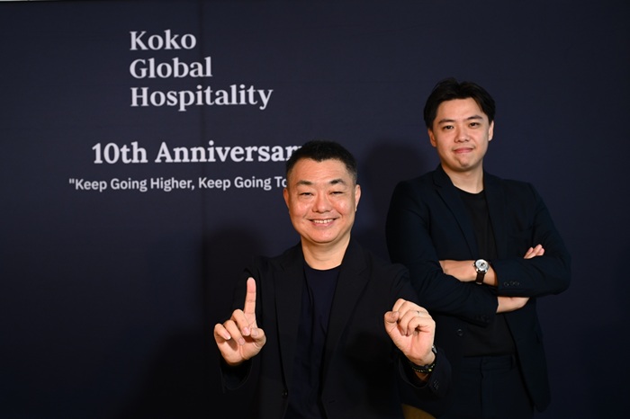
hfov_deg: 44.5
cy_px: 210
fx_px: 770
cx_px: 315
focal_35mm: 44
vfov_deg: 30.5
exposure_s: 1/80
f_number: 5.6
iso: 800
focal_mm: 44
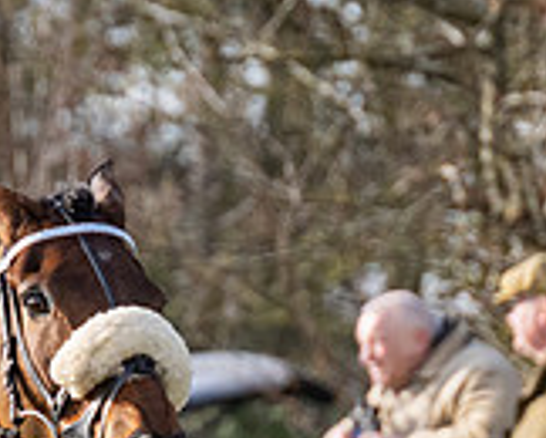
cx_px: -311
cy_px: 624
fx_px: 13882
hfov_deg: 2.2
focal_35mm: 858
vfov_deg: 1.8
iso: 800
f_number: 4
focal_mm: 130
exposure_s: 1/3200
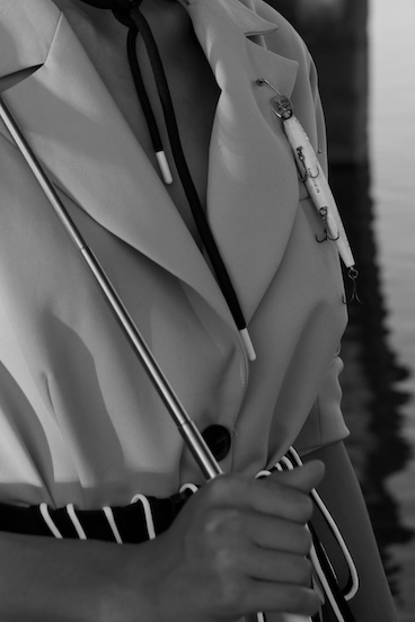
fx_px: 1973
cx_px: 24
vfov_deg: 17.4
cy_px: -48
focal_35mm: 114
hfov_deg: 11.9
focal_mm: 35
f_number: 3.5
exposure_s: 1/125
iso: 100
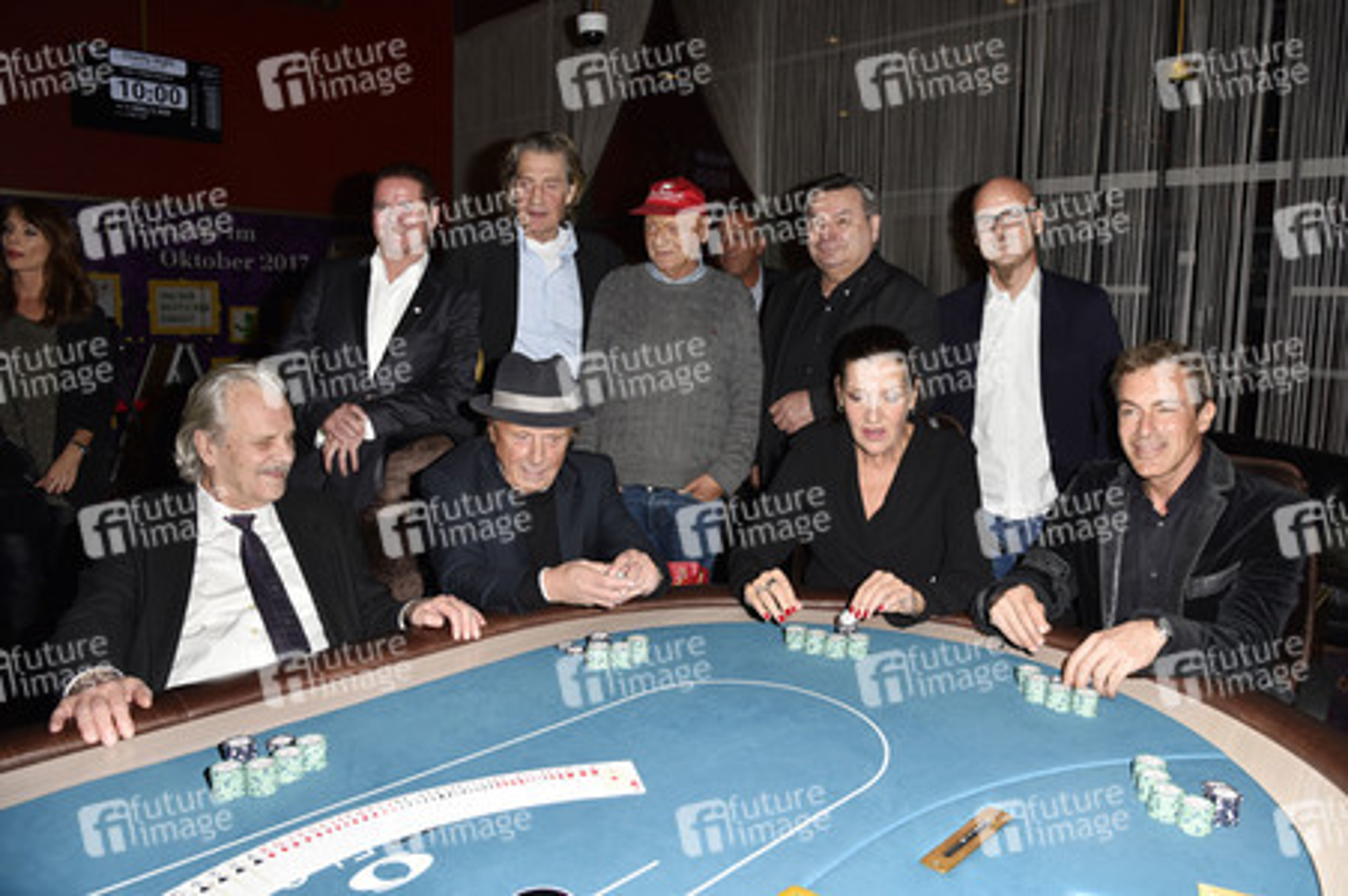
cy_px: 448
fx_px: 898
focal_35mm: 24
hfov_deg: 73.8
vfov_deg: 53.1
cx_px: 674
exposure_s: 1/200
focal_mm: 24
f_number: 6.3
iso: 320
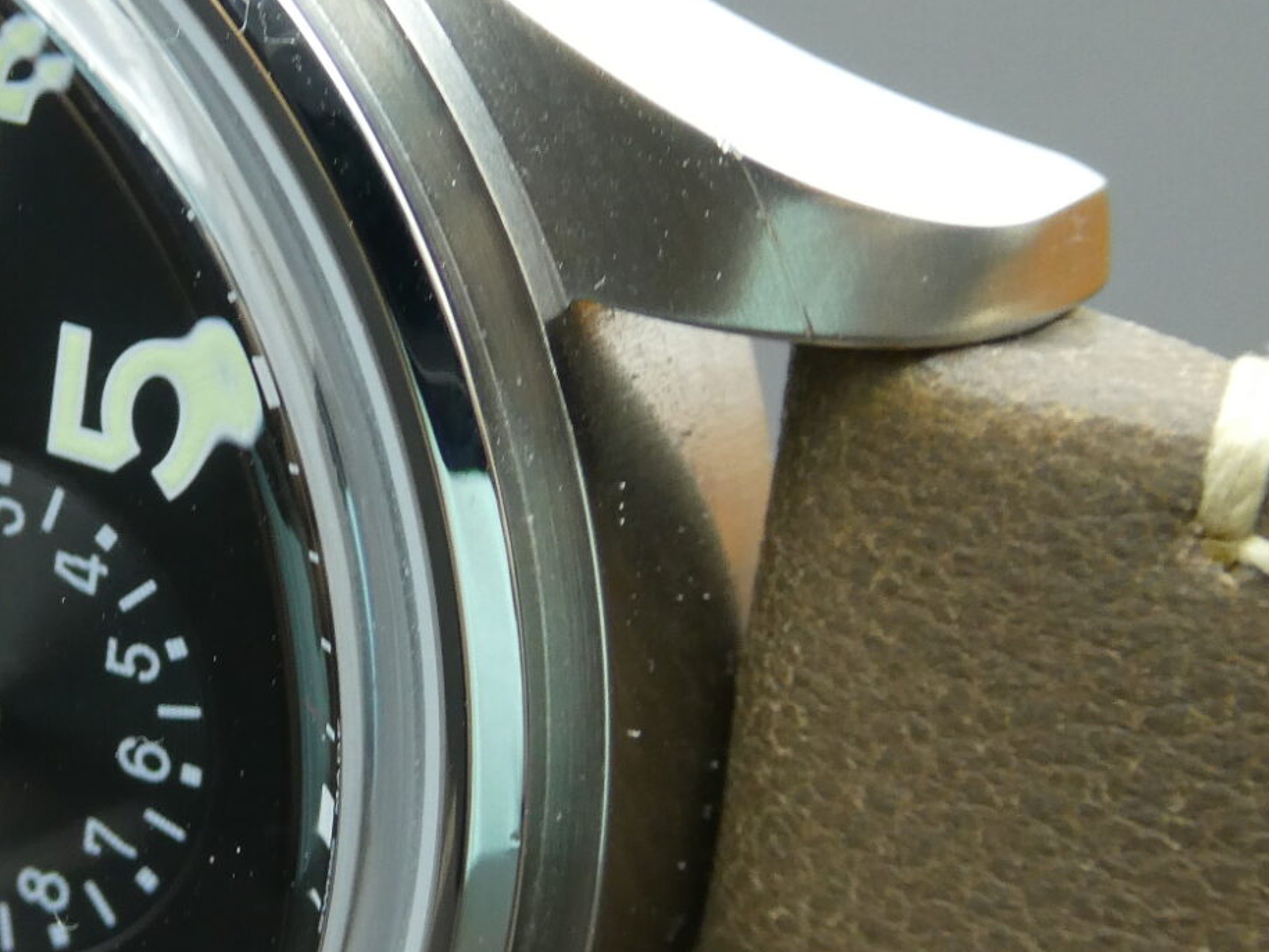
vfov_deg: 10.6
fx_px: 5134
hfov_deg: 13.7
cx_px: -221
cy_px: 537
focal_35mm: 140
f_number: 4.1
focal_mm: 9
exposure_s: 1/80
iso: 160
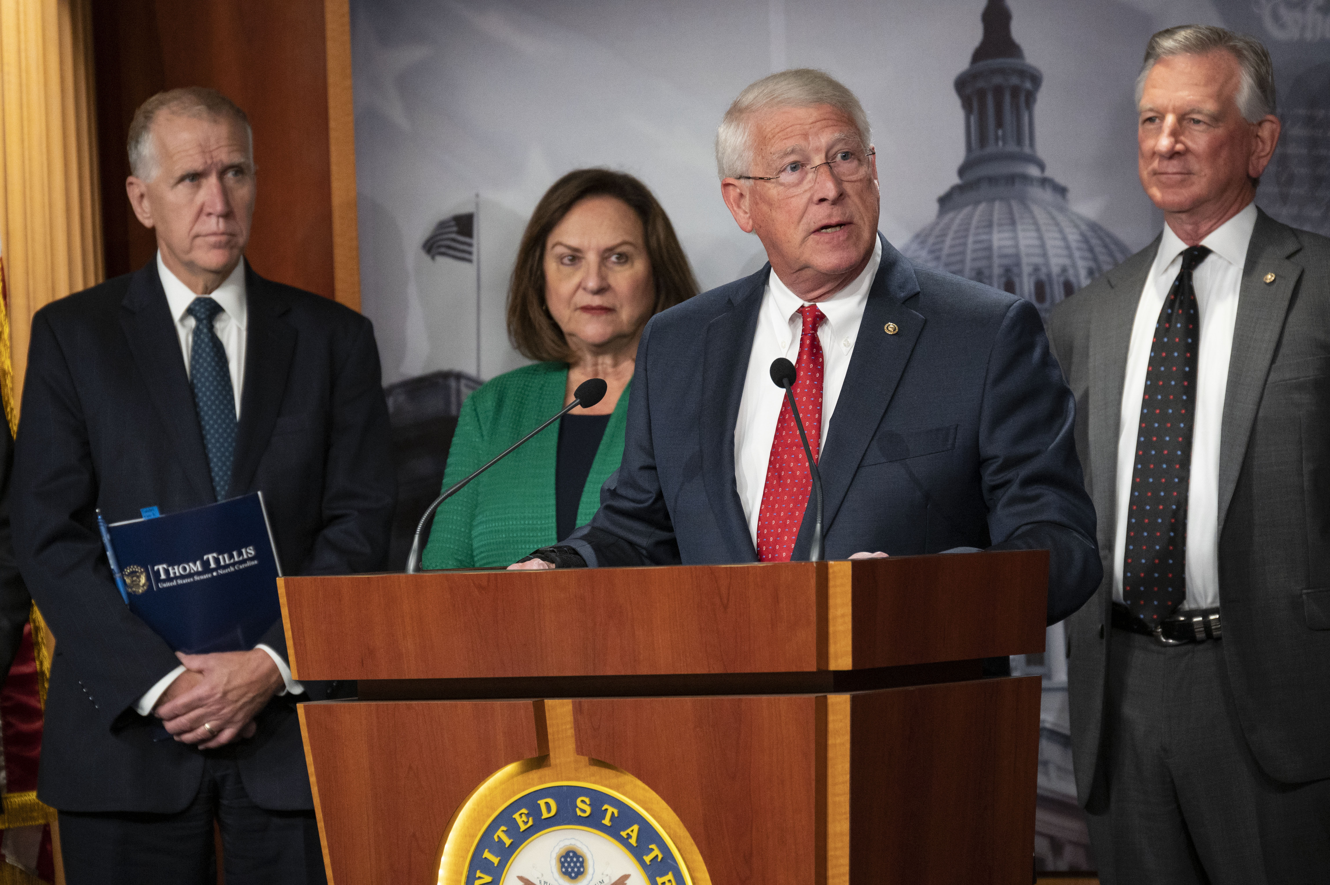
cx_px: 665
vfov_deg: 9.1
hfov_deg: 13.7
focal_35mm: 150
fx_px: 5538
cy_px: 442
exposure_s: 1/200
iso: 4000
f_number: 6.3
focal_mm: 150
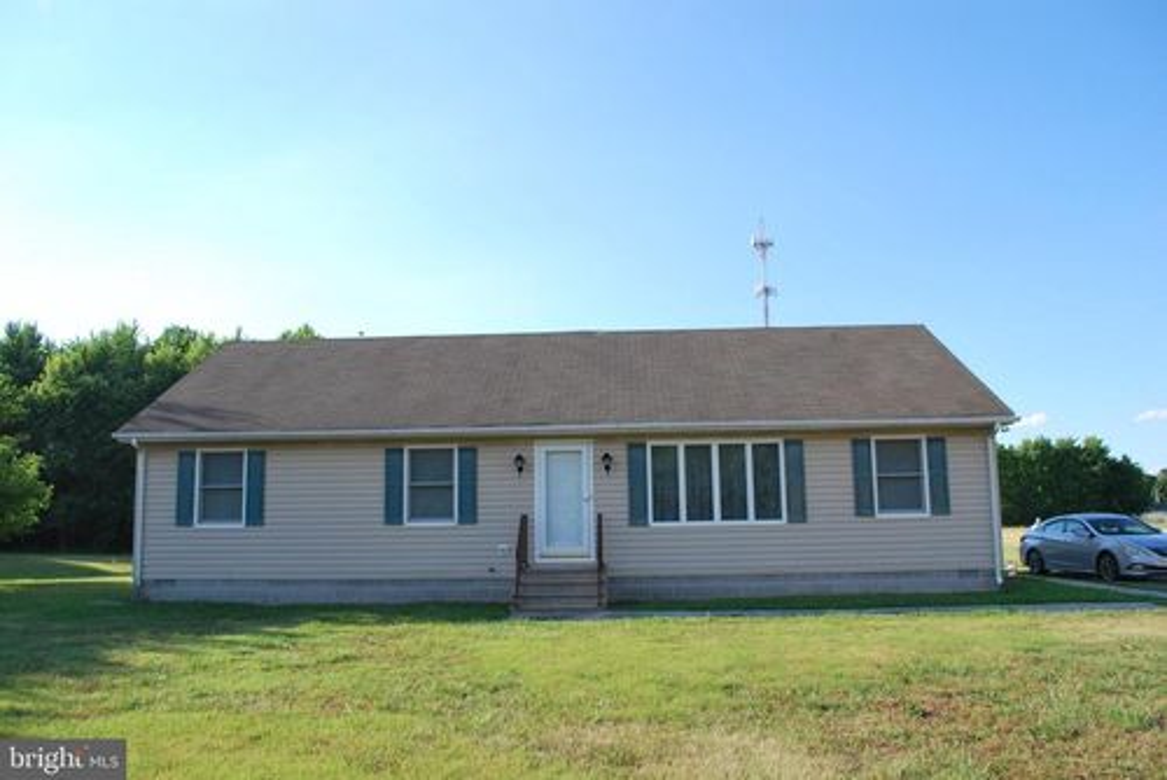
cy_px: 390
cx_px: 584
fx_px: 876
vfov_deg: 48.0
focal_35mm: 27
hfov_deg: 67.4
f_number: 7.1
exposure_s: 1/200
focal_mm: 18
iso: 100
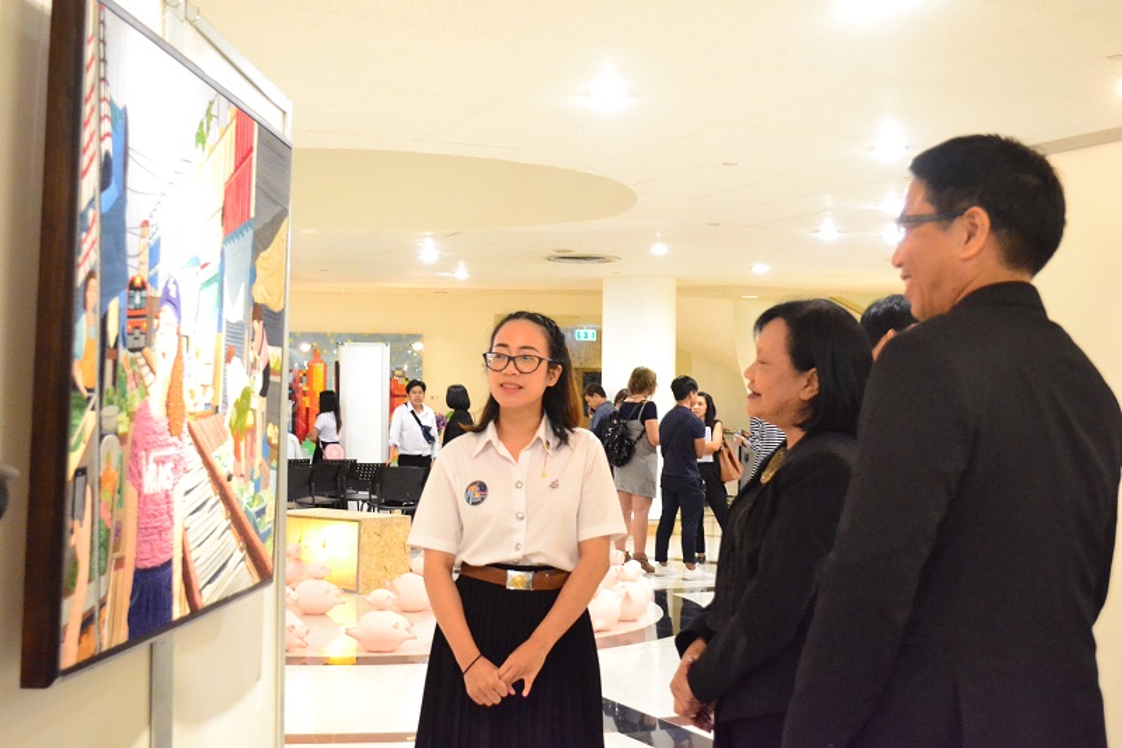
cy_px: 374
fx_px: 1496
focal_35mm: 48
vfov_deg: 28.1
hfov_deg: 41.1
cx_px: 561
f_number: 4.8
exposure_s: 1/60
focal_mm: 32
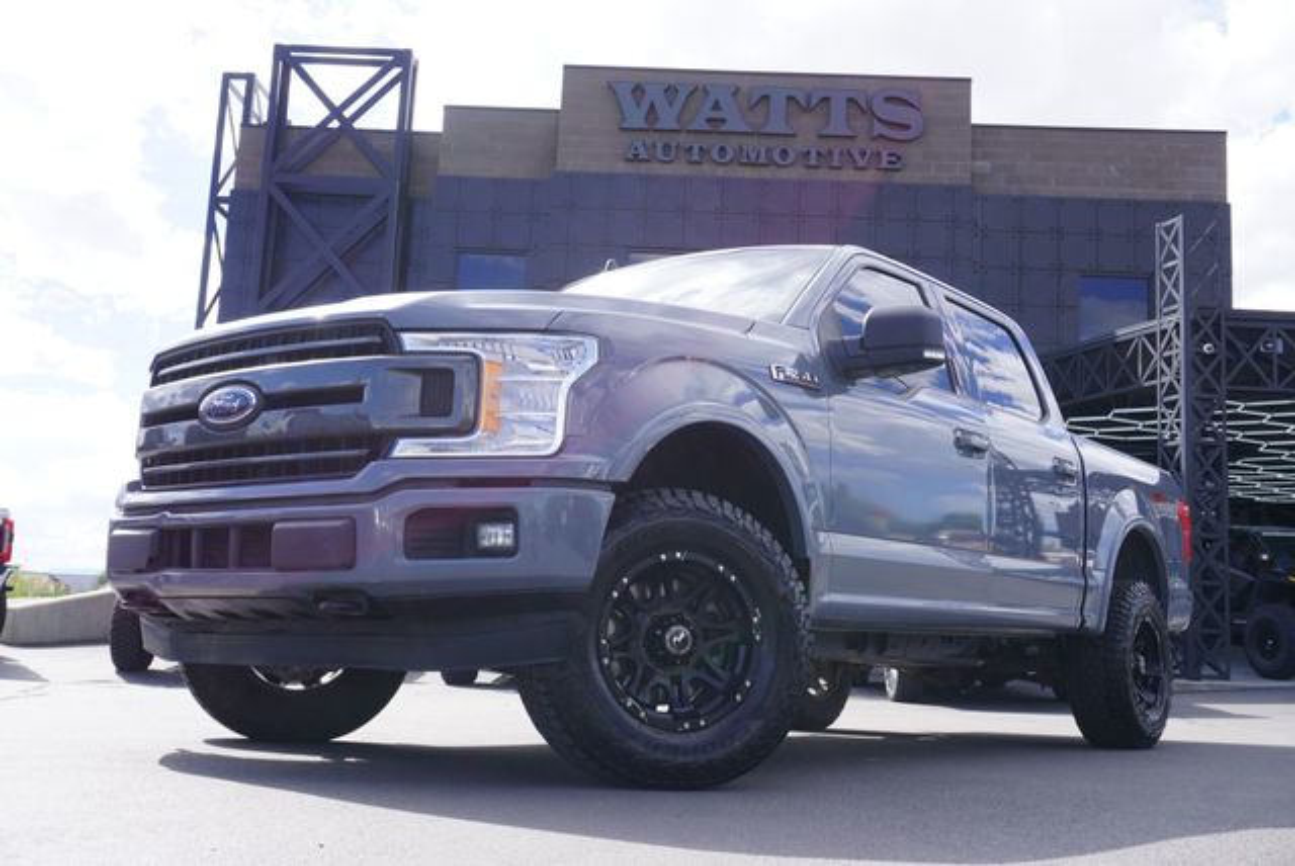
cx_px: 648
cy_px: 433
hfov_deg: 51.2
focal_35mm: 38
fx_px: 1350
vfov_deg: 35.6
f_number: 8
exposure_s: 1/100
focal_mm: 25
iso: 100
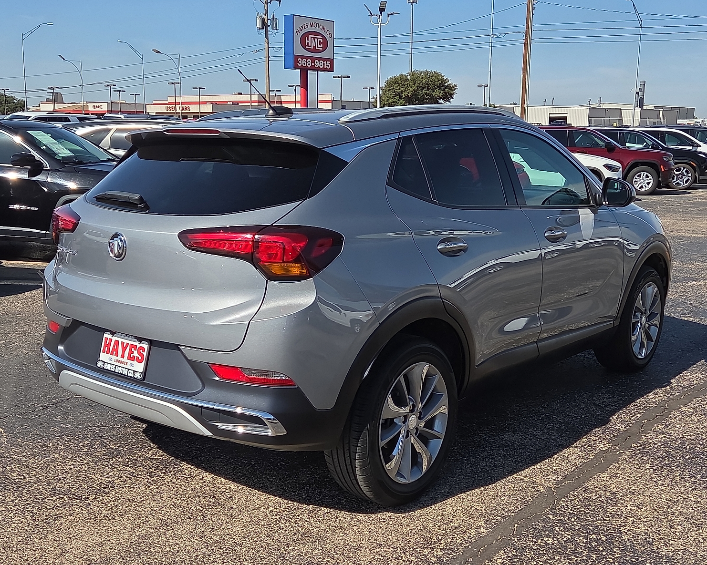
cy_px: 285
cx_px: 341
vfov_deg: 38.2
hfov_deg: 46.8
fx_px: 816
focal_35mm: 39
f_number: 1.8
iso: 25
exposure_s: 1/1667
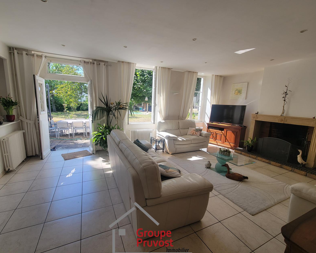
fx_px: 131
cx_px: 150
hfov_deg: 100.6
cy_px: 127
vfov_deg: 88.0
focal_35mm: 14
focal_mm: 2.2
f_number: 2.2
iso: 50
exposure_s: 1/220
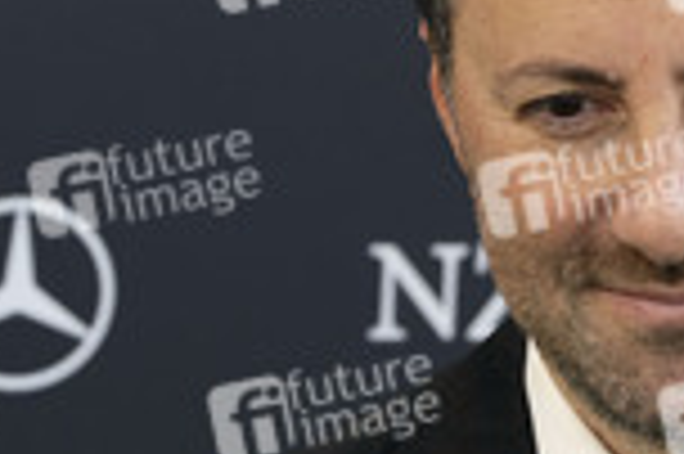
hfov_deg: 3.4
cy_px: 288
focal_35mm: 609
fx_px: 11558
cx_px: 674
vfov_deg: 2.3
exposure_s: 1/640
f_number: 6.3
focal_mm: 200
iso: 800
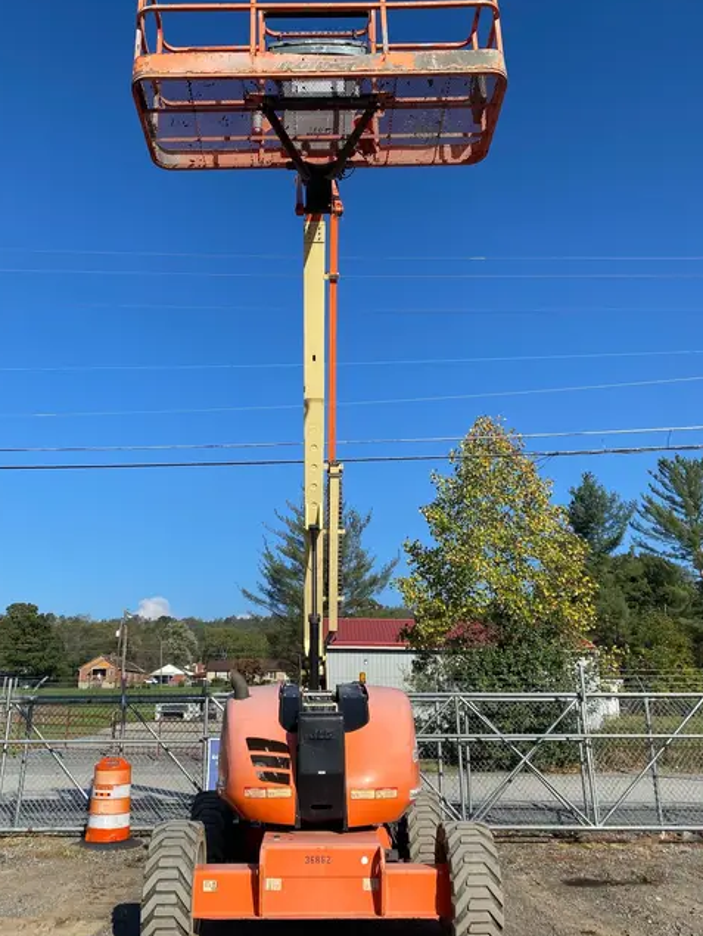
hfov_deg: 46.8
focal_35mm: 30
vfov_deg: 59.8
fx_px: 812
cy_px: 425
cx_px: 314
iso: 32
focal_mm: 4.25
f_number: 1.8
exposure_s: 1/2688
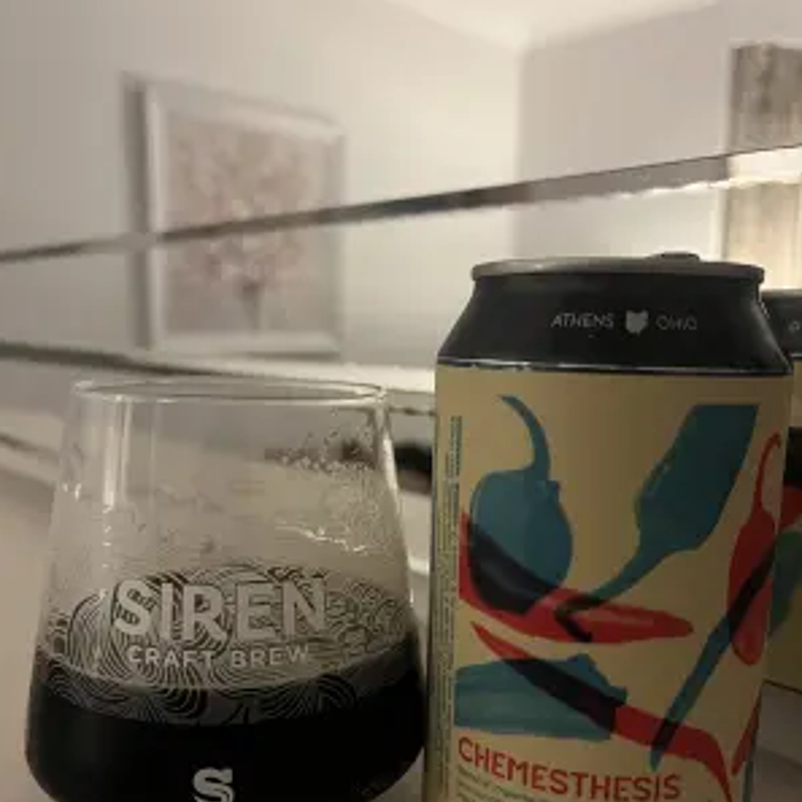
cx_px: 400
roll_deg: +0.0
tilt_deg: -10.8
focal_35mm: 31
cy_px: 470
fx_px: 813
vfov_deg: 52.3
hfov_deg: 52.5
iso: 640
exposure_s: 1/40
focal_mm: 5.1
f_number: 1.6
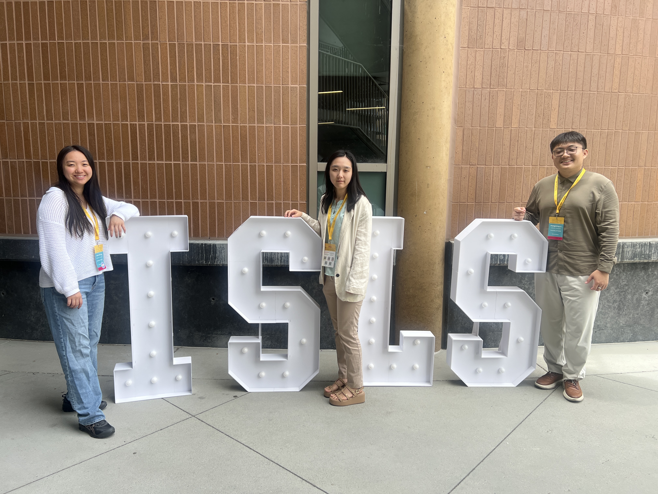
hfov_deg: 67.3
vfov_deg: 53.1
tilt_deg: -9.3
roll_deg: -1.9
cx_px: 329
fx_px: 494
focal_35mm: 26
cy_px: 247
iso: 50
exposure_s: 1/1009
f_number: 1.5
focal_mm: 5.7
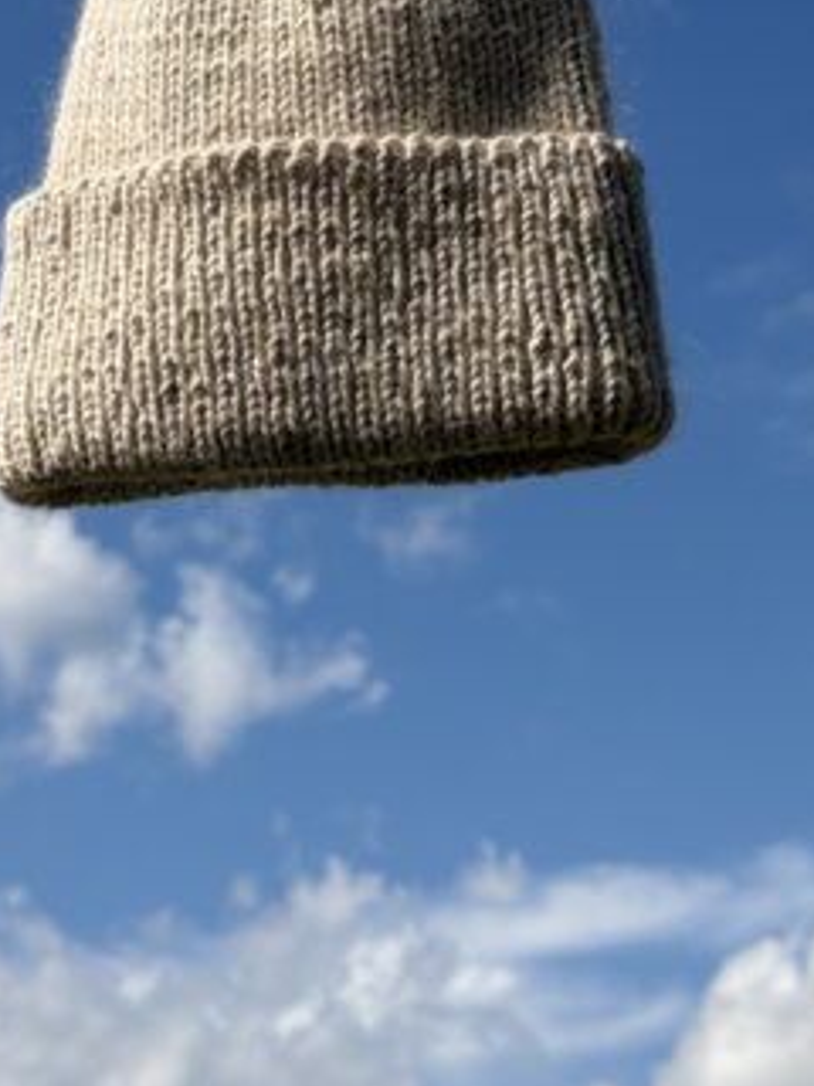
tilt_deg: +23.4
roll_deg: -0.6
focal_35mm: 120
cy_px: 136
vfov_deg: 16.2
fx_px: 3762
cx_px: 332
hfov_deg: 12.3
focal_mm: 6.76
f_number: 1.78
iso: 64
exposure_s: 1/7143
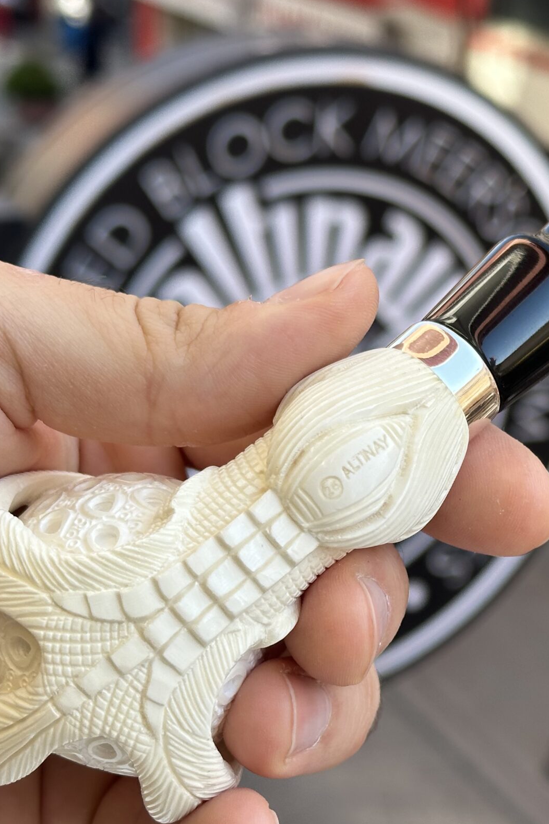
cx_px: 462
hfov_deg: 16.7
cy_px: 428
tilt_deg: -18.5
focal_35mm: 81
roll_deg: -4.0
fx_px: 1853
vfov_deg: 25.1
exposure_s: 1/521
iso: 64
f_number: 1.78
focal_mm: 6.86
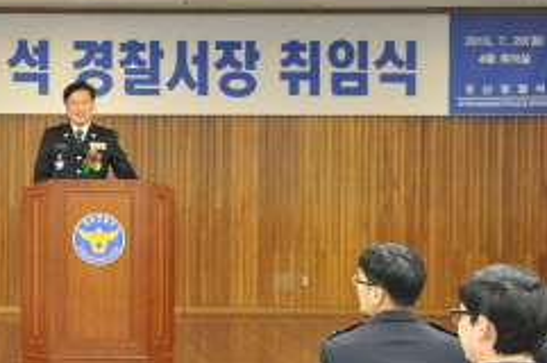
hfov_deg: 22.9
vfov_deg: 15.7
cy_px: 200
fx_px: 1320
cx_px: 68
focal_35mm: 87
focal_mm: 28
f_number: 5
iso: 2500
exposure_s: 1/60
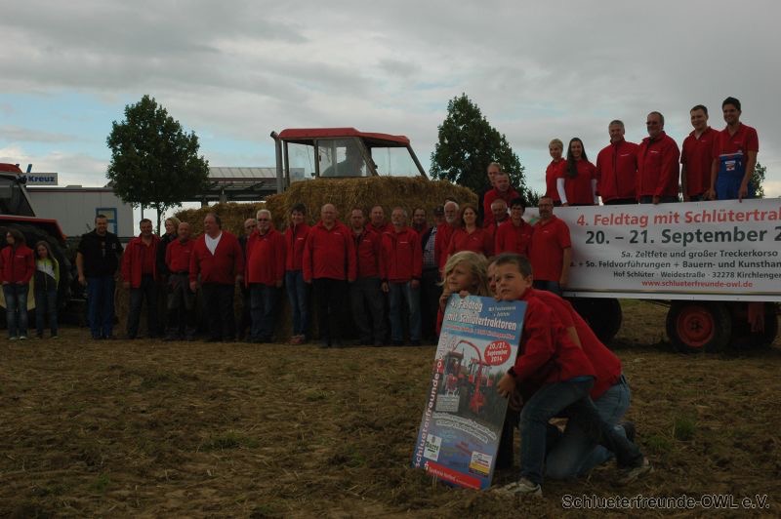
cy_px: 260
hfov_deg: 38.9
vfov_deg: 26.4
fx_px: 1105
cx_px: 390
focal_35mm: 51
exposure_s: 1/320
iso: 400
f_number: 9
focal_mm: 34
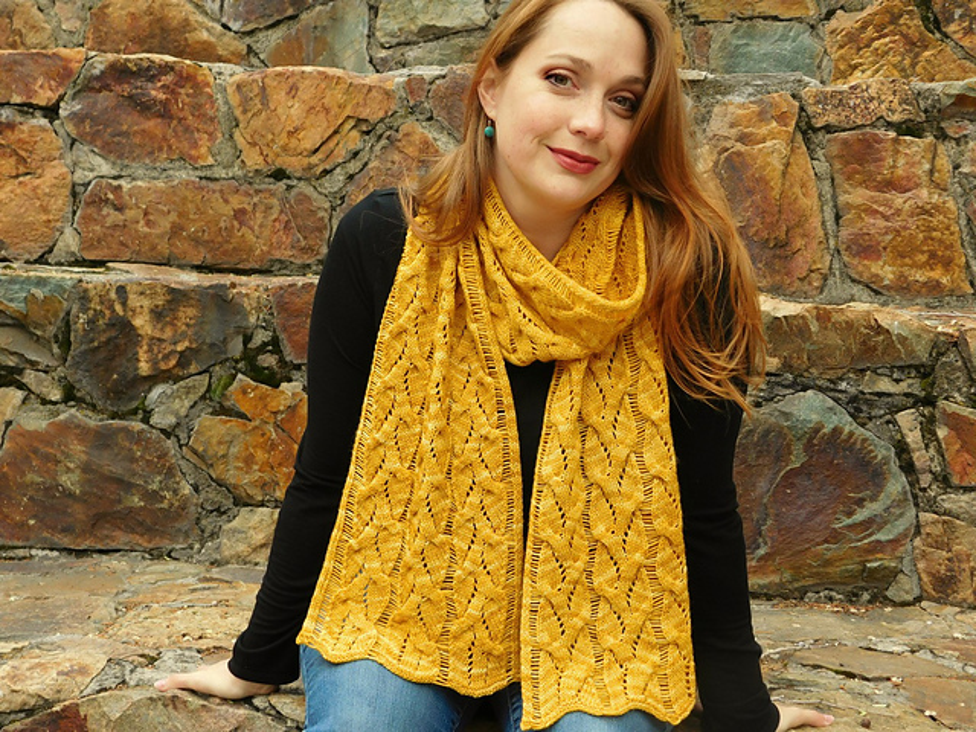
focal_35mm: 51
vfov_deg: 28.6
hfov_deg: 37.5
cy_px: 366
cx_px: 488
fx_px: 1438
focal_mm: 9
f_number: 3.8
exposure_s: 1/60
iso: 125
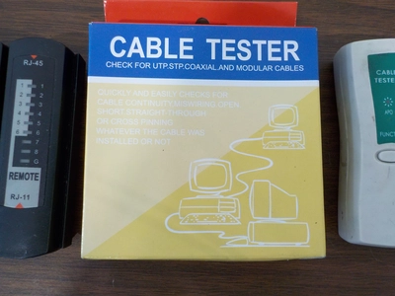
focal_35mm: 30
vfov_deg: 46.8
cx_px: 198
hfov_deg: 60.0
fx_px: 342
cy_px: 148
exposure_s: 1/30
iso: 220
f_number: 3.3
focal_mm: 4.1
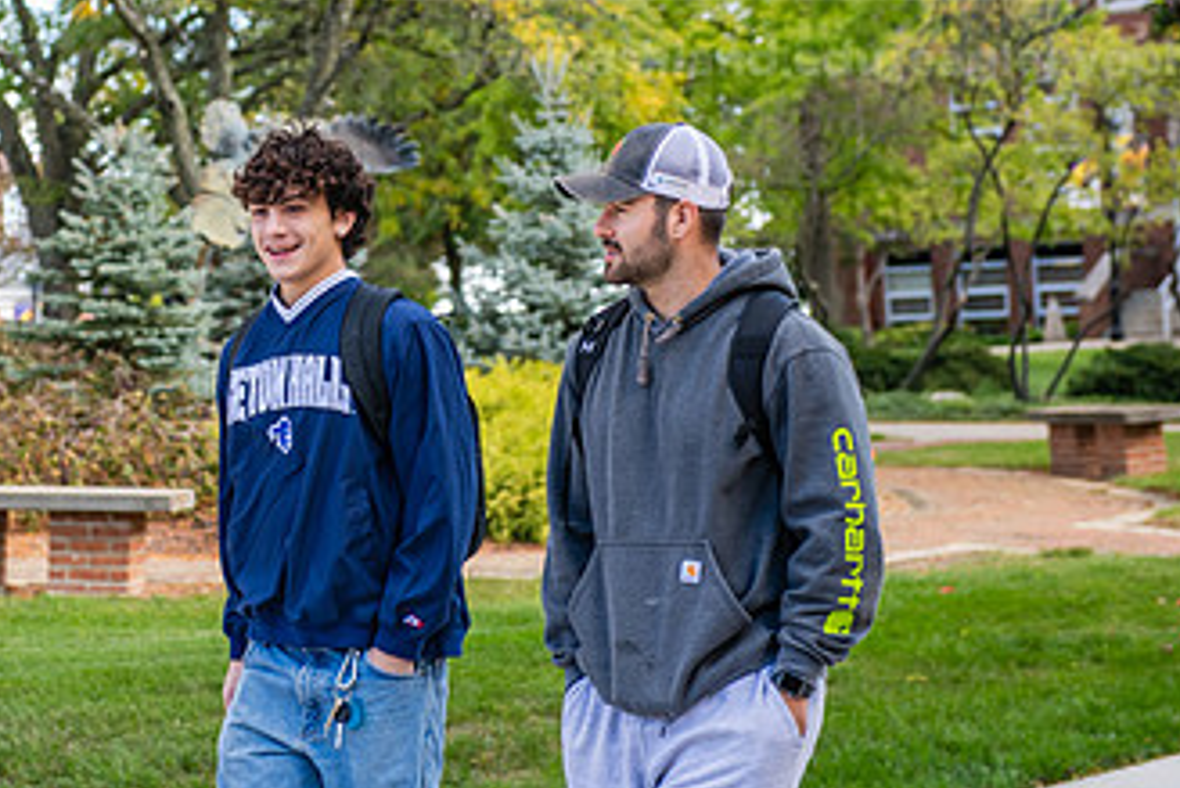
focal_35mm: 106
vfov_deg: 12.9
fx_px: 3476
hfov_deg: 19.1
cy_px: 135
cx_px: 288
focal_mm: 60
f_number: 3.5
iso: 200
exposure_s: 1/320
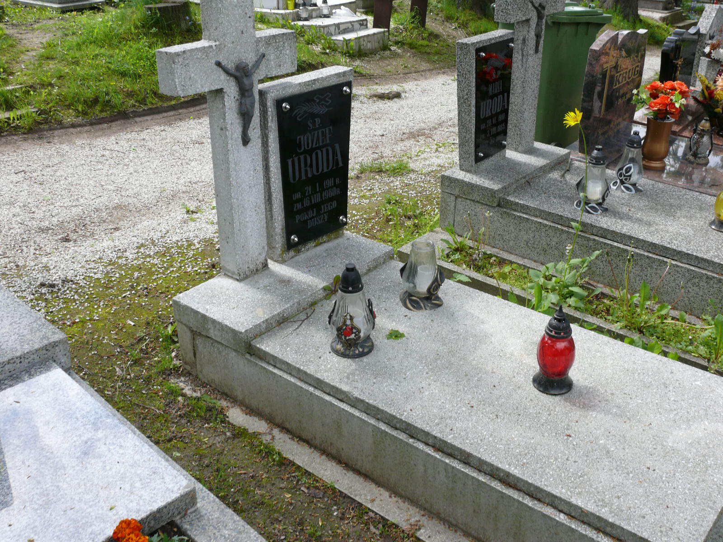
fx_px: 731
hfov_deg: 52.6
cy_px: 271
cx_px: 362
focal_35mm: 35
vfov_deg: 40.7
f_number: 4.5
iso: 100
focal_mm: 7.5
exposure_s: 1/200
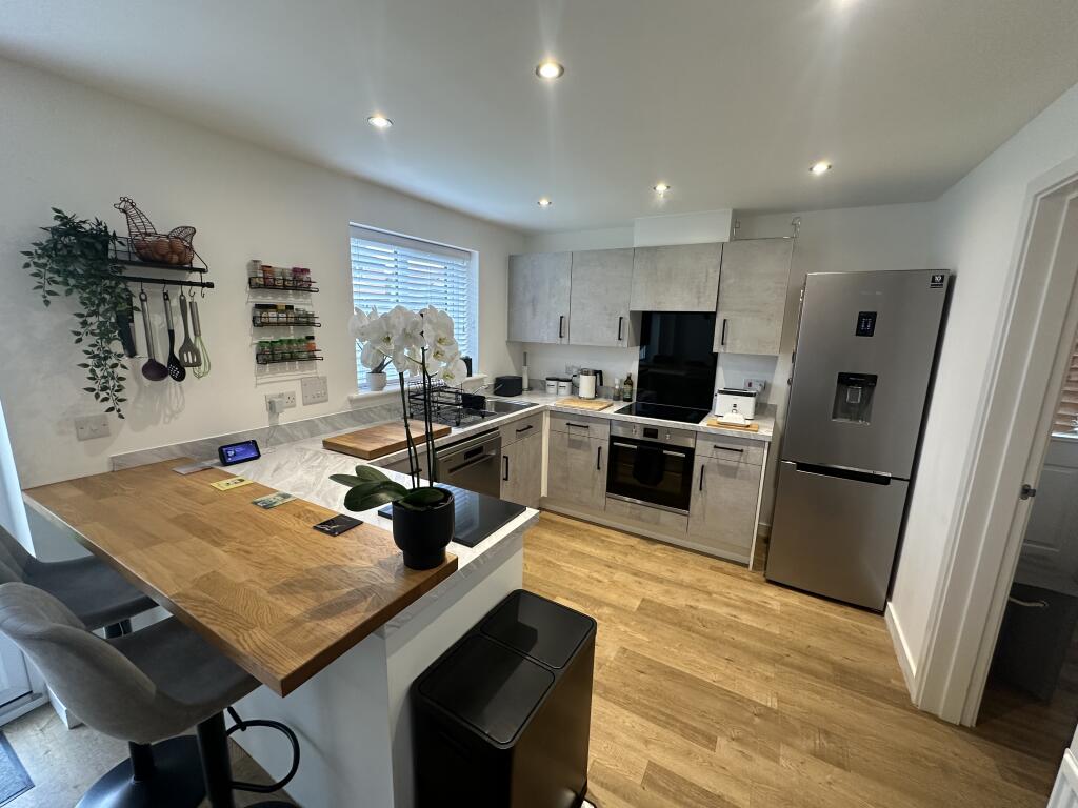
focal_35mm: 14
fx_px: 436
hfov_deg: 102.1
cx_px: 539
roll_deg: -1.1
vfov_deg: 85.7
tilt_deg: -12.0
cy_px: 404
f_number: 2.2
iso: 160
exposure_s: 1/99
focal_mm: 2.22
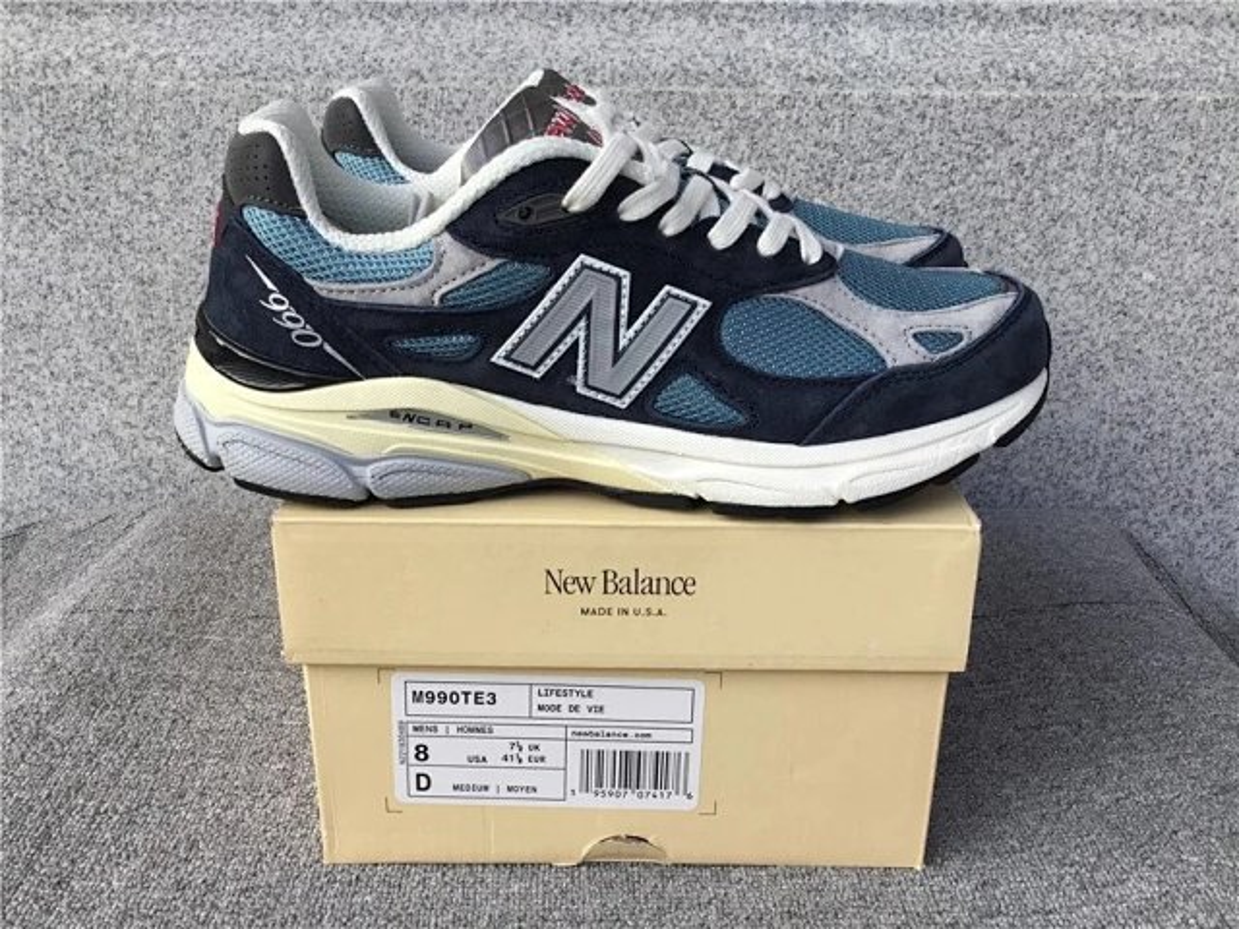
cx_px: 620
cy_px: 464
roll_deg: -0.4
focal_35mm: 31
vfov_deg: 45.4
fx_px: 1110
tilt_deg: -21.4
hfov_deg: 58.4
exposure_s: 1/288
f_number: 2.4
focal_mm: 3.3
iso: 25
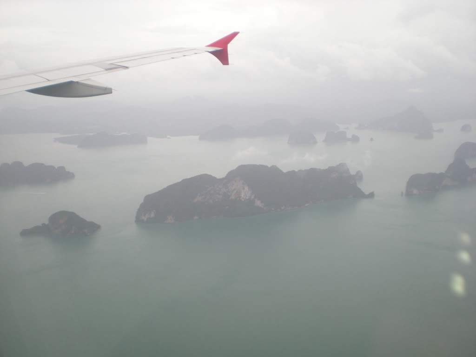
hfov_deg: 49.0
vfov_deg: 37.7
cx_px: 238
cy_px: 178
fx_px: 523
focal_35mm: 38
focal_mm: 6.3
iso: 50
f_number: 3.1
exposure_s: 1/220
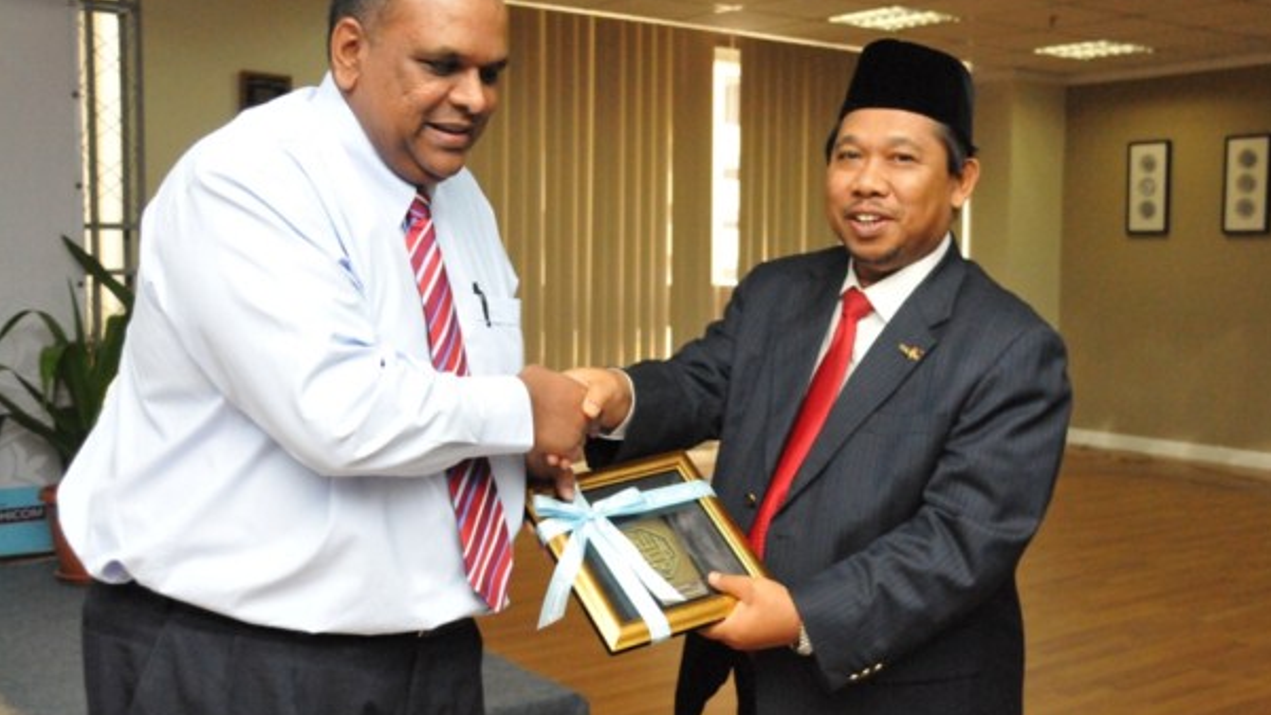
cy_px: 317
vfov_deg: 30.0
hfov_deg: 51.0
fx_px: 1332
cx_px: 638
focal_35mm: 40
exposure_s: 1/250
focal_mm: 25
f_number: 5
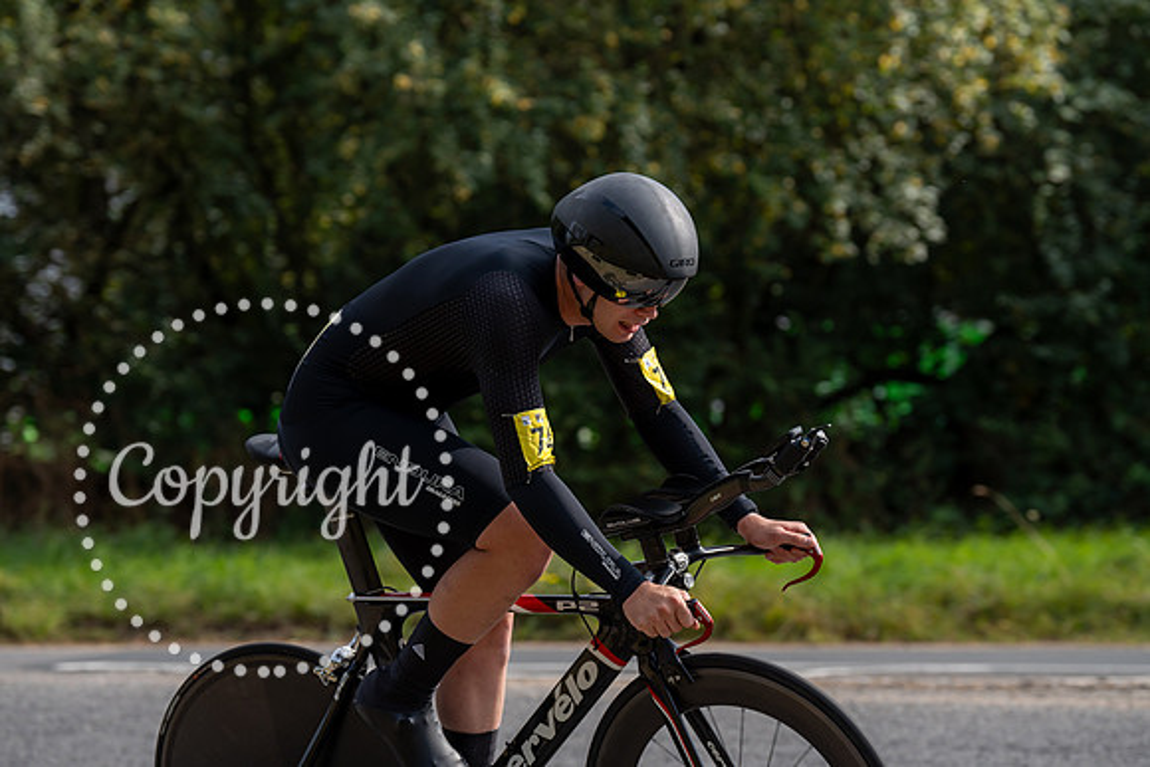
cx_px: 575
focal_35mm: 111
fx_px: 3546
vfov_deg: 12.3
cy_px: 384
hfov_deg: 18.4
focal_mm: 111
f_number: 4
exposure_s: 1/1000
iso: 100
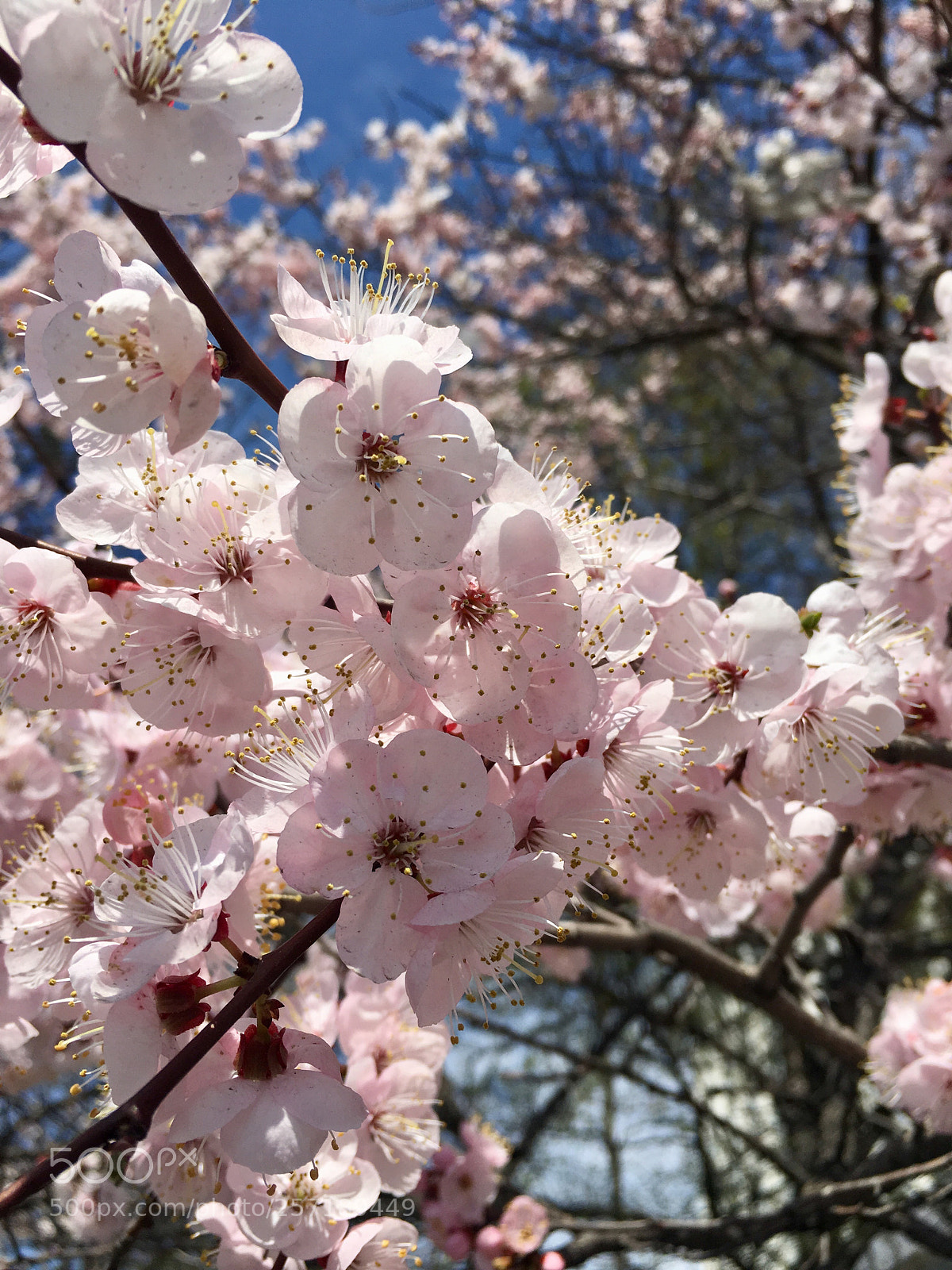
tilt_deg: +38.4
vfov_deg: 61.7
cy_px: 635
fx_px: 1063
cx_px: 476
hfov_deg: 48.2
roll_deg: -3.4
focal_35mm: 29
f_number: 2.2
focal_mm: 4.15
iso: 25
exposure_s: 1/2849
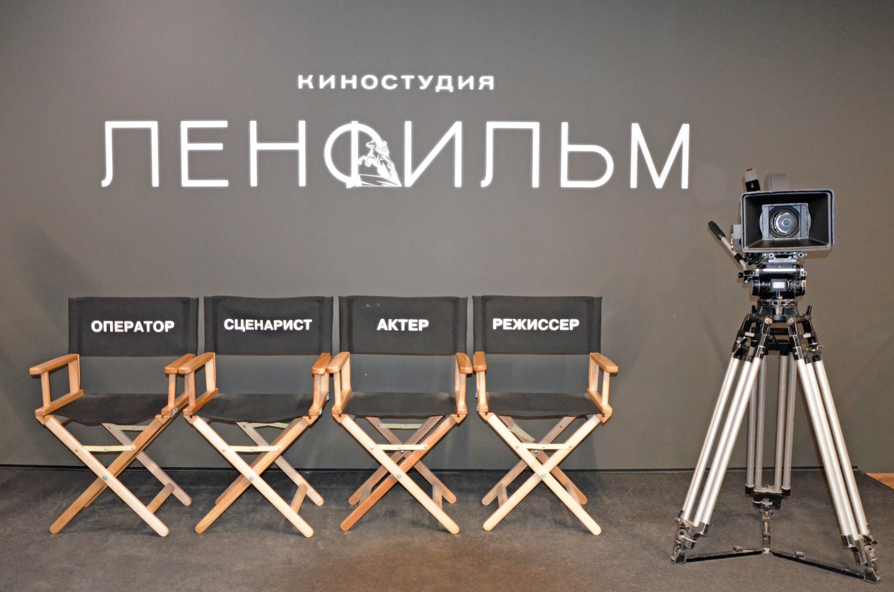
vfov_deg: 41.6
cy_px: 296
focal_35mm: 32
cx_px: 447
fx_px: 781
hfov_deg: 59.6
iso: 3200
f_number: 3.8
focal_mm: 21
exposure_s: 1/60
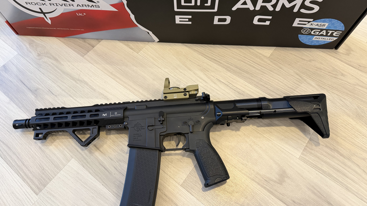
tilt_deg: -59.3
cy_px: 81
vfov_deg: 42.7
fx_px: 263
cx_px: 178
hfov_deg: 69.8
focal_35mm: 27
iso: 320
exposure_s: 1/50
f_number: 1.78
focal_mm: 6.76
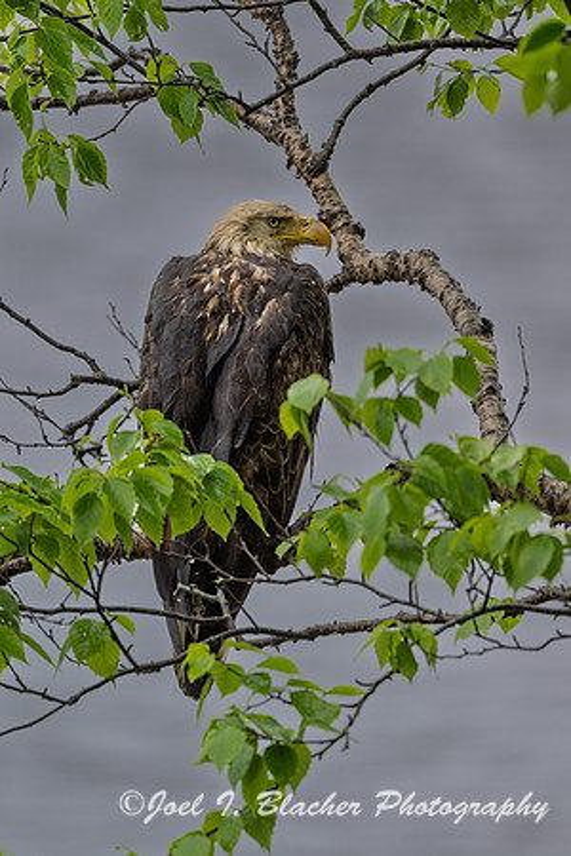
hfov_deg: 2.7
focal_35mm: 500
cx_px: 286
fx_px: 11895
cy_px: 428
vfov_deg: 4.1
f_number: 5.6
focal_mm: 500
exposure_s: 1/160
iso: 180
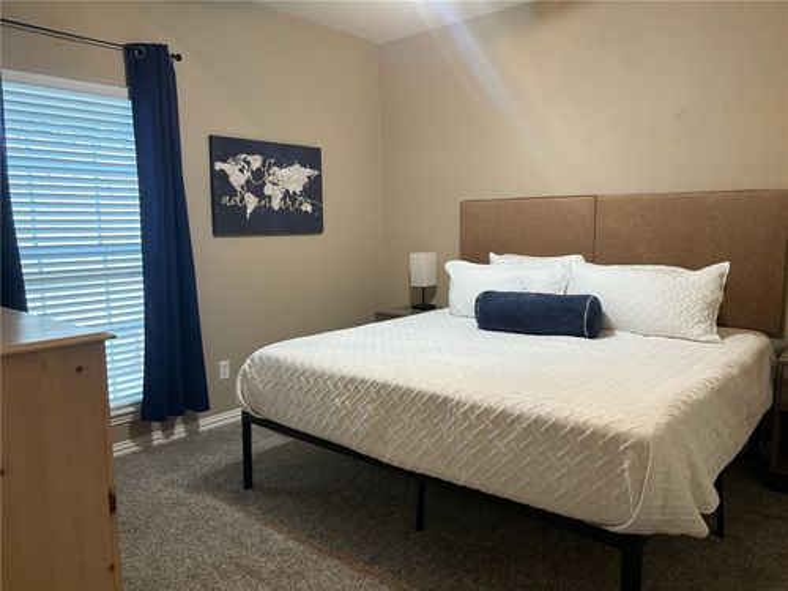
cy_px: 296
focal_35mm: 26
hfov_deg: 67.3
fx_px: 592
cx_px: 394
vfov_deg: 53.1
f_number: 1.6
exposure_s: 1/60
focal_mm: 5.96
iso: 160
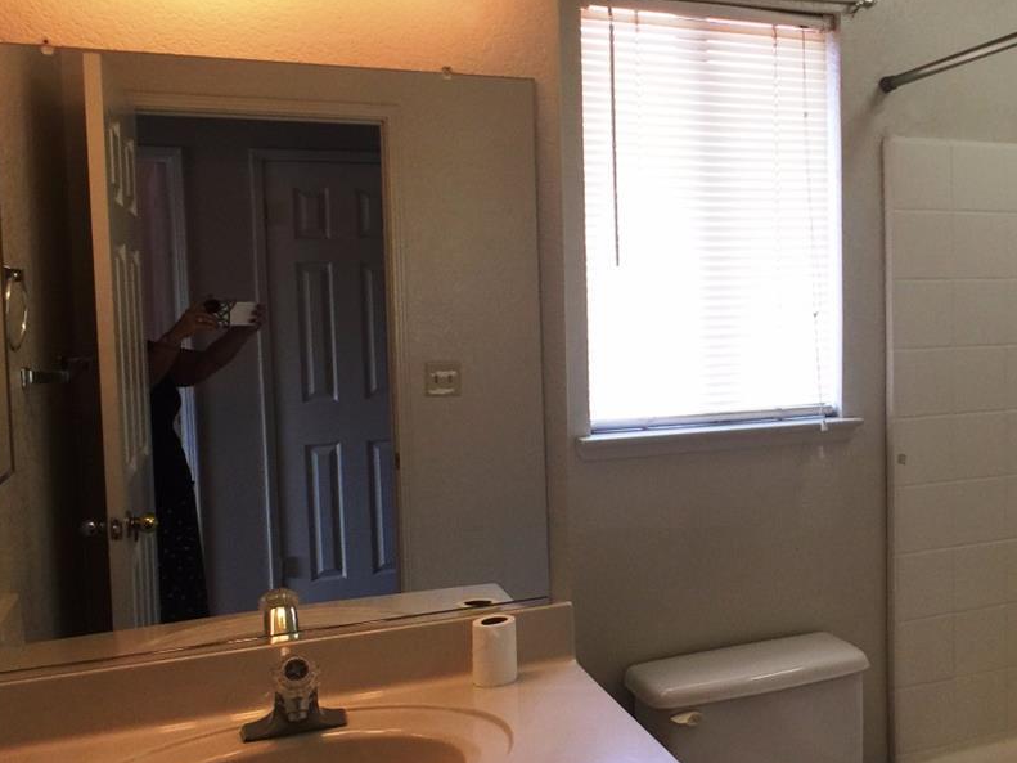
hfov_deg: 34.3
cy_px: 386
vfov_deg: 26.6
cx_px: 748
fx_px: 1616
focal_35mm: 55
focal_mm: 4.15
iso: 32
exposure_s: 1/30
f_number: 2.2
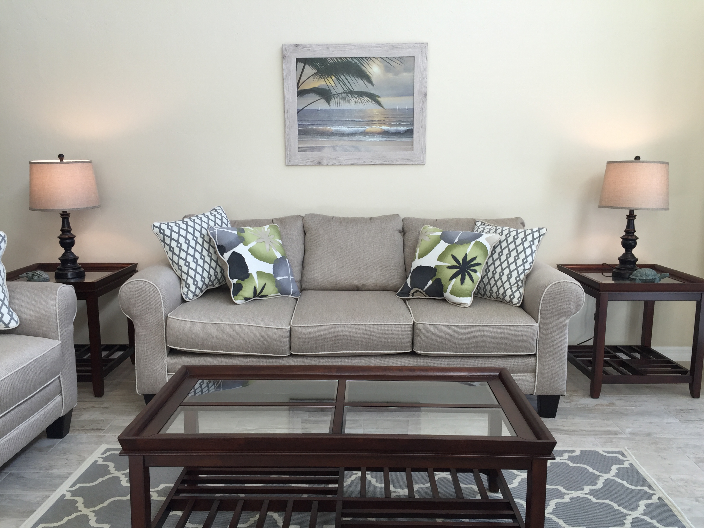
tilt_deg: -8.9
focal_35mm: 29
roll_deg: -1.1
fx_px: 590
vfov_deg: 48.2
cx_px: 352
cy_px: 264
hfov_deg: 61.7
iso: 40
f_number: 2.2
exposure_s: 1/60
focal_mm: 4.15
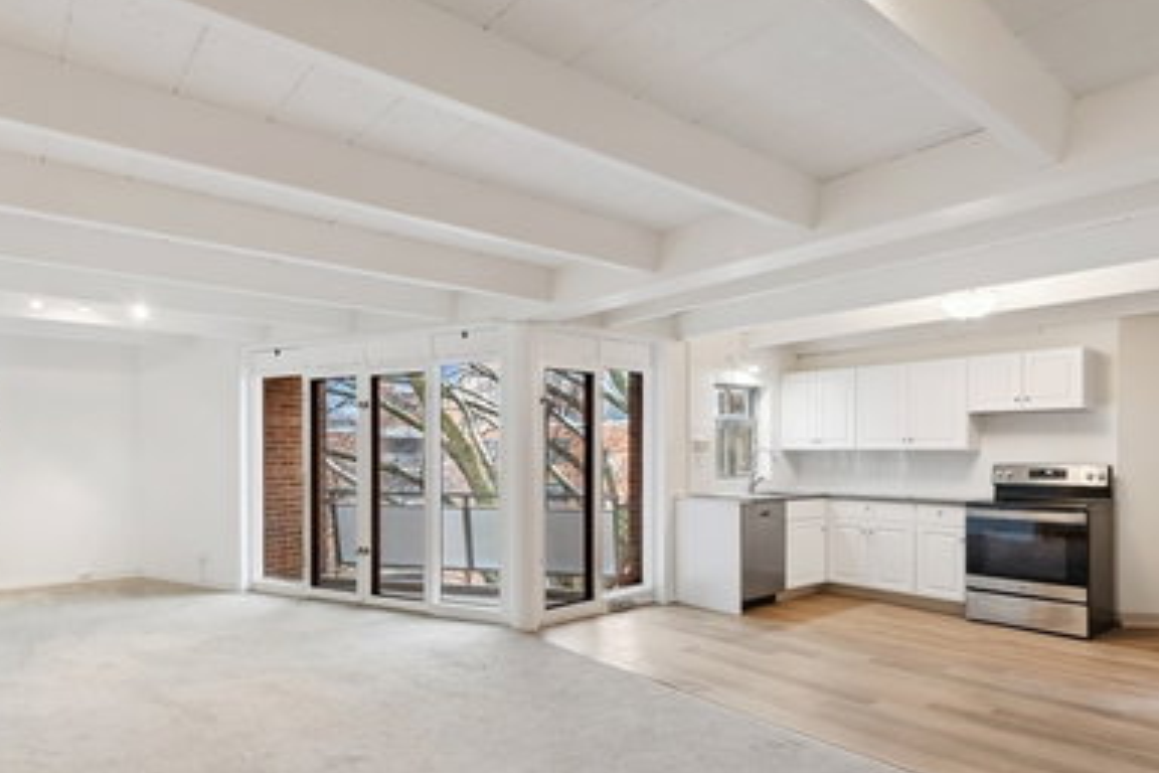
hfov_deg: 82.2
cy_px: 438
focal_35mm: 21
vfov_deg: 60.2
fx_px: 664
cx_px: 555
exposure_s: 1/3.33
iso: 200
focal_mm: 11
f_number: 9
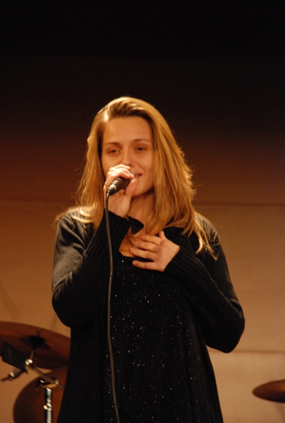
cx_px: 142
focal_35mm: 188
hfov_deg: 7.4
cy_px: 212
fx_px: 2214
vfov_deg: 10.9
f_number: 5.6
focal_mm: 125
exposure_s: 1/30
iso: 1600
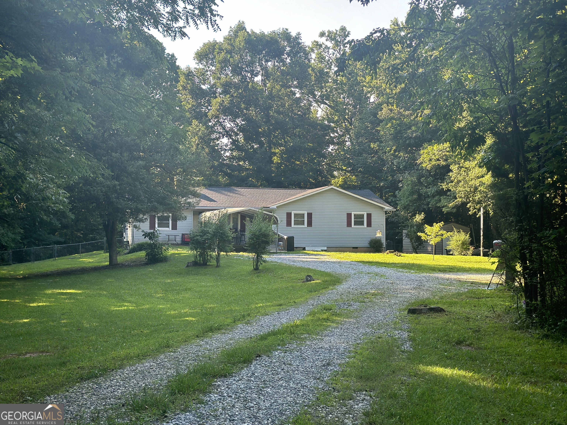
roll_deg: -0.4
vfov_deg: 30.3
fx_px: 786
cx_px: 284
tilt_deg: +1.5
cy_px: 212
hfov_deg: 39.7
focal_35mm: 48
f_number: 1.78
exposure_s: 1/571
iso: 80
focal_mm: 6.86
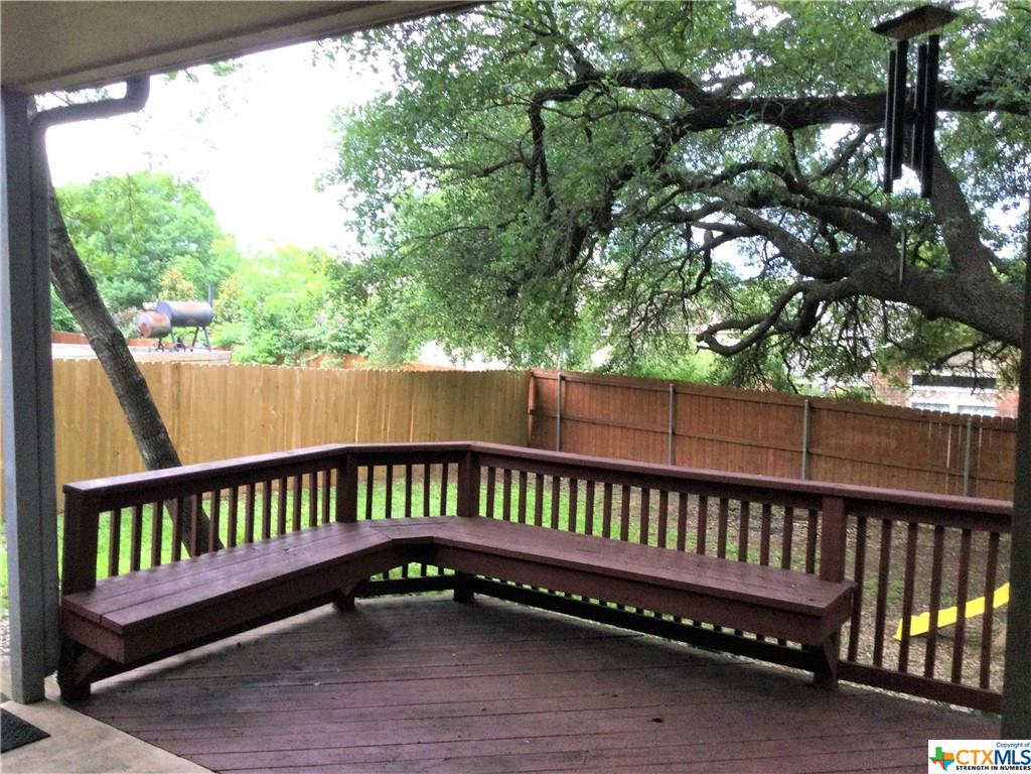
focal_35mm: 31
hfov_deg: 58.4
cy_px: 387
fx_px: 923
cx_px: 516
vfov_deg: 45.4
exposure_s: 1/30
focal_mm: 3.3
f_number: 2.4
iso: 64
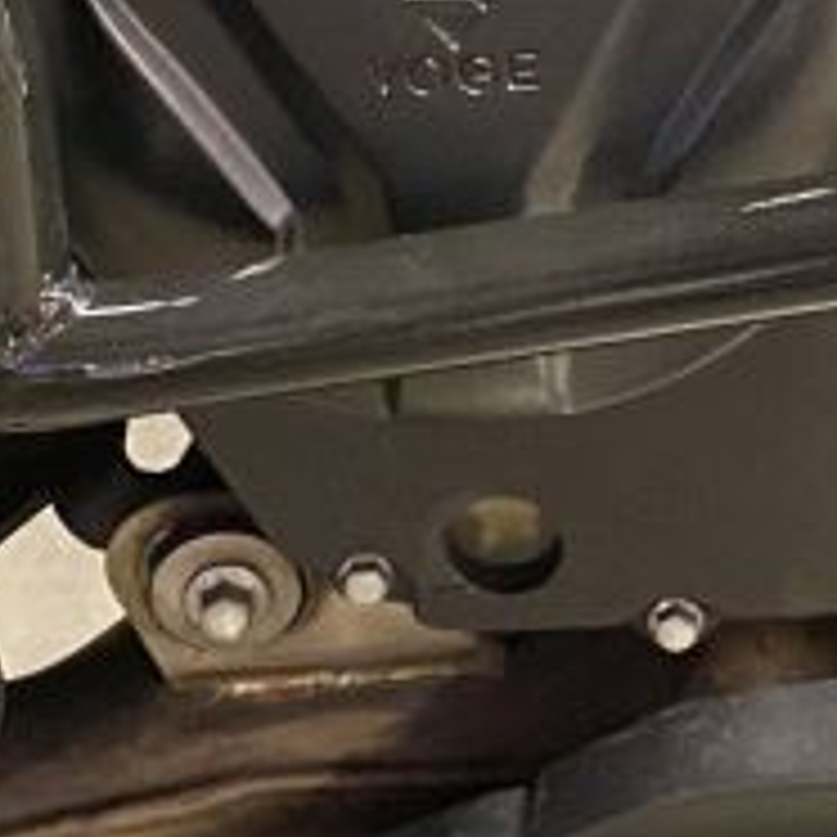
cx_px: 945
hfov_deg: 13.0
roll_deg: +1.8
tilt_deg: -30.3
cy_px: -389
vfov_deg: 12.7
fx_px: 3584
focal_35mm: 131
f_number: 1.8
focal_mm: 4.25
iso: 640
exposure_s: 1/25
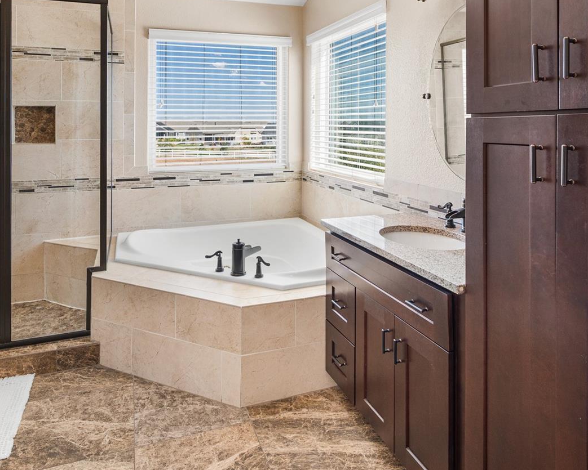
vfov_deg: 60.1
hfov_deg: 72.4
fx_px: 400
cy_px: 176
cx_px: 267
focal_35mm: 23
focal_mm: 16
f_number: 8
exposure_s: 1/2
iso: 800
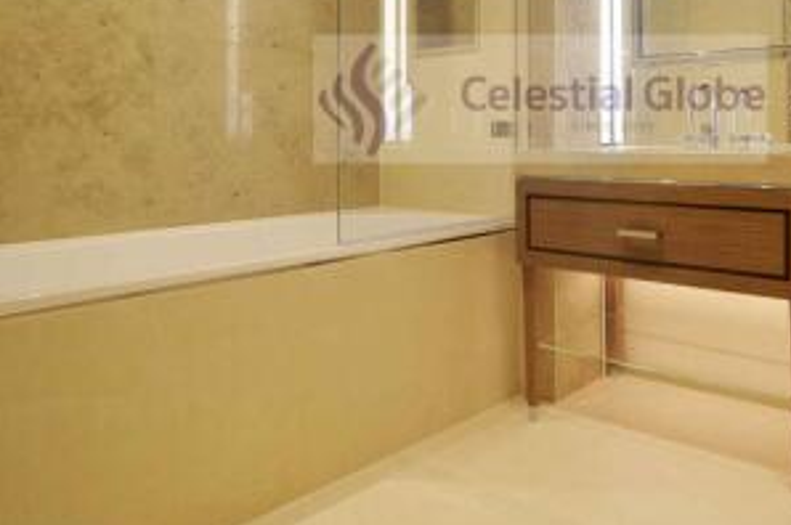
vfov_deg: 39.9
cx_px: 587
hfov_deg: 56.1
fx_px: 702
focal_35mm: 32
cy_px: 129
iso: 400
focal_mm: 20
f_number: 4.5
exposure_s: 1/80
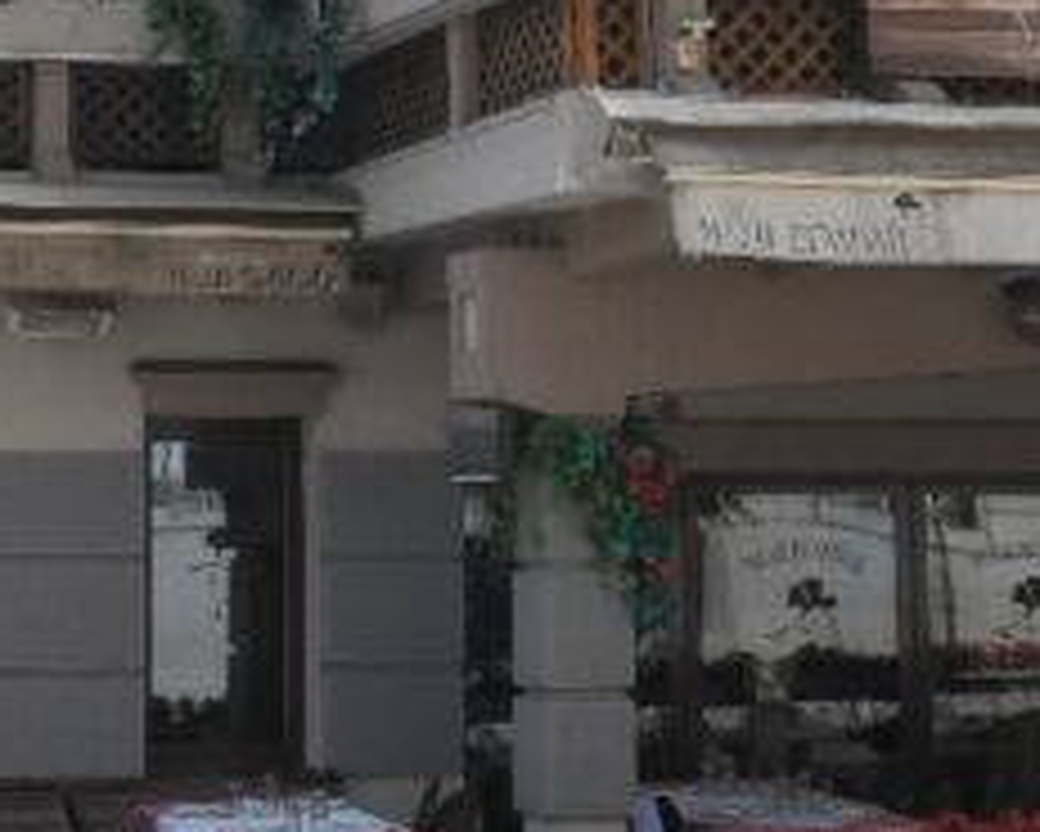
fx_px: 3079
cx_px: -23
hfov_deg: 18.6
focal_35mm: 100
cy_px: 151
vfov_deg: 15.3
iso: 400
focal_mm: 24
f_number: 9
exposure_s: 1/500
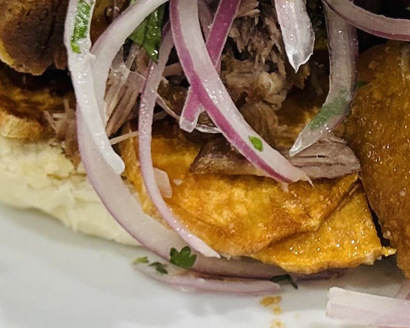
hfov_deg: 14.6
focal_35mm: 131
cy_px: 67
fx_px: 1590
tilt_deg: -35.8
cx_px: 352
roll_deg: +0.4
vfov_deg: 11.7
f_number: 1.5
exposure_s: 1/60
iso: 160
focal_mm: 5.7
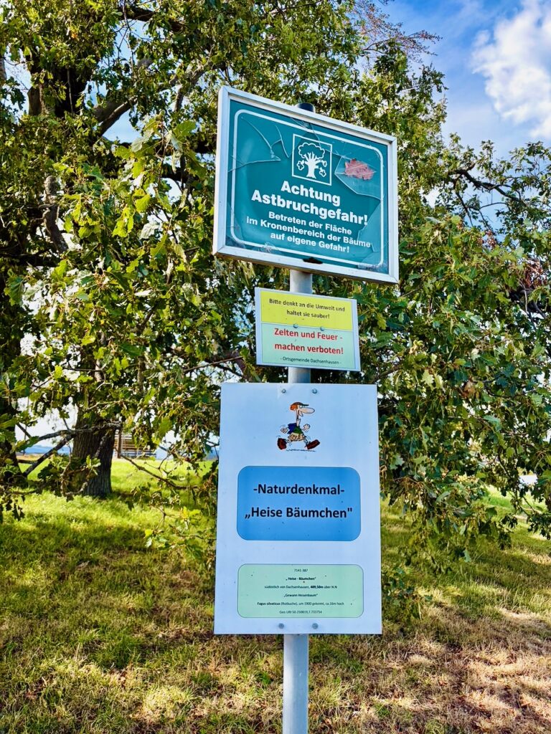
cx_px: 276
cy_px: 367
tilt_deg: +10.8
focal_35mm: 26
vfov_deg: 67.3
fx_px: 552
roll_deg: -1.9
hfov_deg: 53.1
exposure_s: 1/1667
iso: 64
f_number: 1.6
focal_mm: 5.96
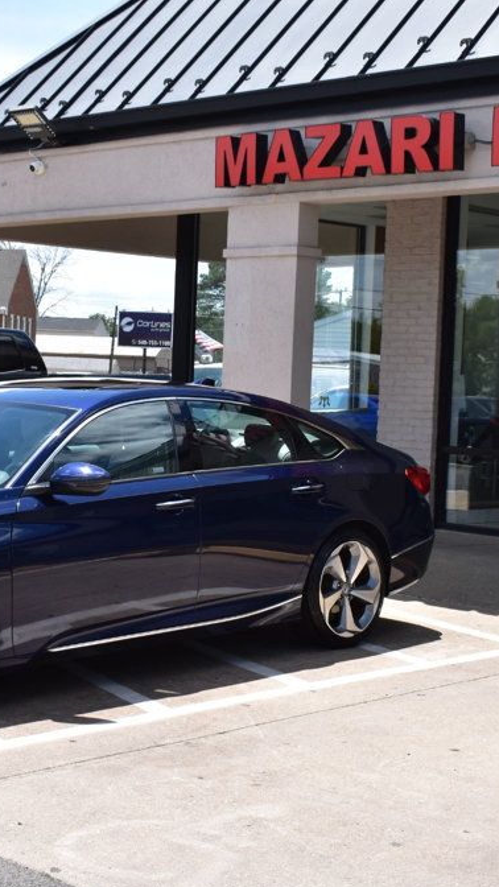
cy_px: 446
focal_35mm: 67
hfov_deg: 18.0
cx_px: 215
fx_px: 1576
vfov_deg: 31.4
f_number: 11
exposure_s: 1/500
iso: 400
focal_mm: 28
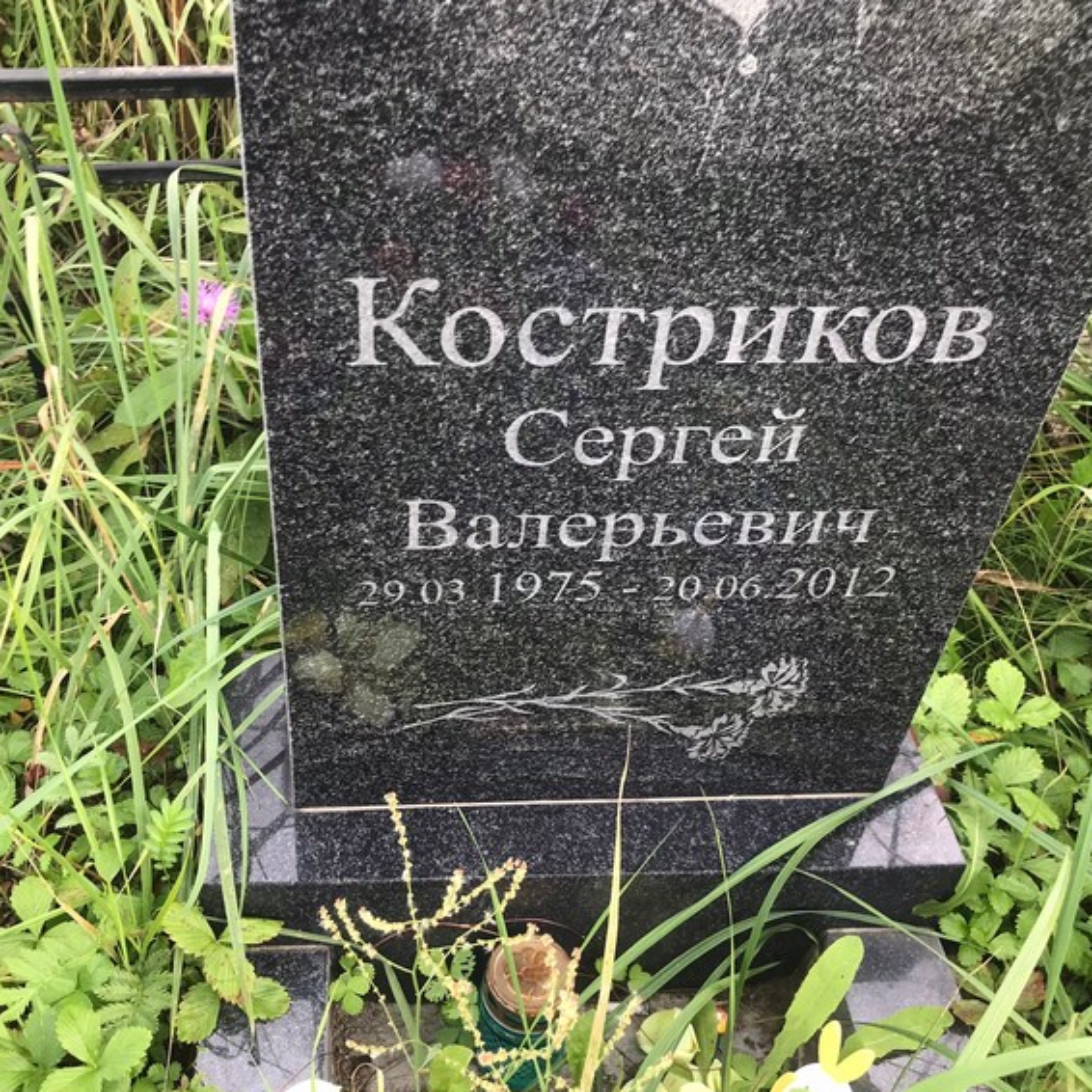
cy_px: 558
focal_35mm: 35
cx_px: 480
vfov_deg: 47.2
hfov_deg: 47.1
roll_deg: -0.1
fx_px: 1249
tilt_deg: -44.6
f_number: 1.8
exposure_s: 1/208
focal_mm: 3.99
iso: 20
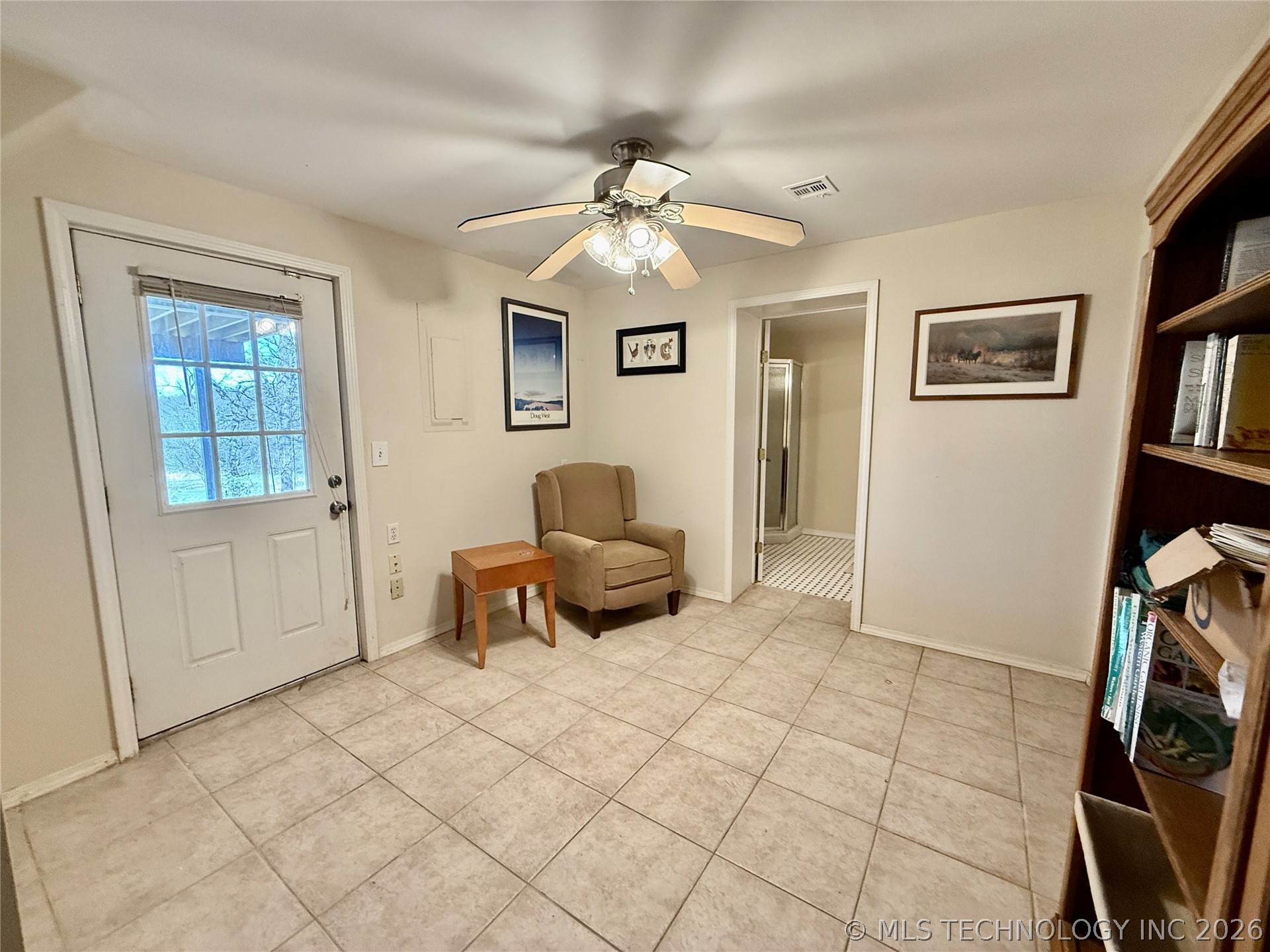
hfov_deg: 102.1
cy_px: 476
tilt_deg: -6.2
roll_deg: -0.1
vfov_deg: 85.7
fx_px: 514
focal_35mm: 14
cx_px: 635
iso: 400
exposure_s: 1/120
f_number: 2.2
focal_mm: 2.22
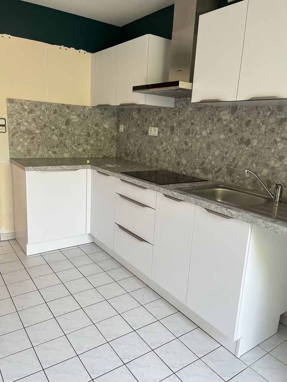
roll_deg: -3.5
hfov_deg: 53.1
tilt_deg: -14.6
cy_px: 191
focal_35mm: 26
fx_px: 287
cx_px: 144
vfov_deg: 67.3
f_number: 1.6
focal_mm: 5.1
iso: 125
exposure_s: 1/121
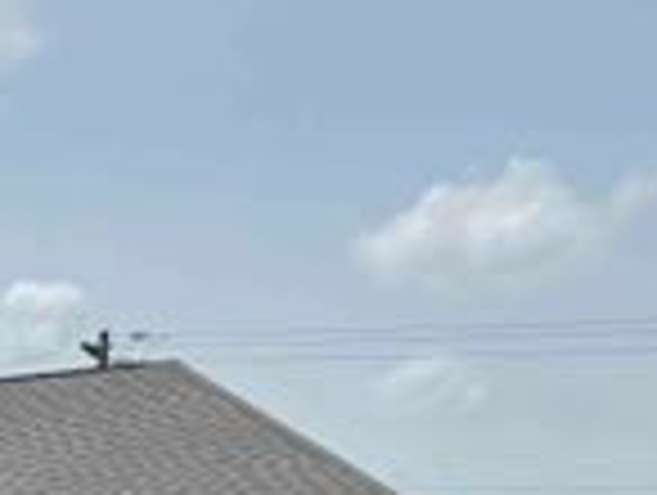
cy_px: 722
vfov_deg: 16.6
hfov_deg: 20.8
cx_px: -279
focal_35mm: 82
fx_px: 1559
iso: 80
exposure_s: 1/6711
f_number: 1.78
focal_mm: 6.76
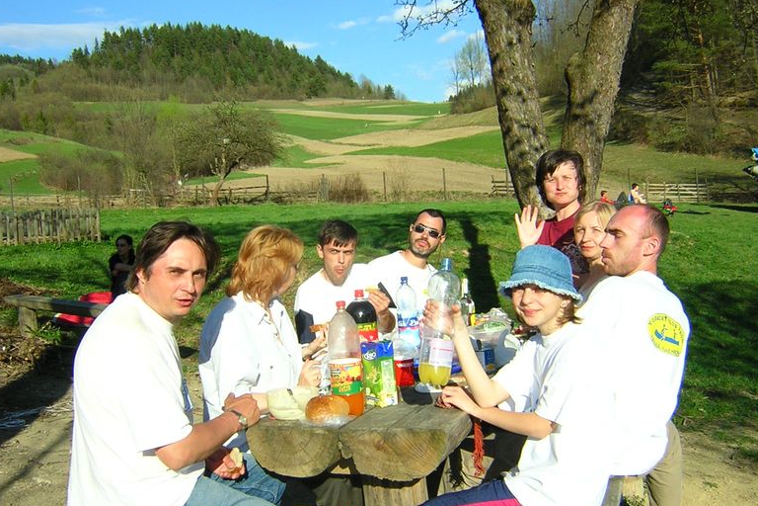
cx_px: 372
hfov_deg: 49.6
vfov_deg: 34.2
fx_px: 821
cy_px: 274
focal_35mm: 39
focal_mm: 4.7
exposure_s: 1/372
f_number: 5.2
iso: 141
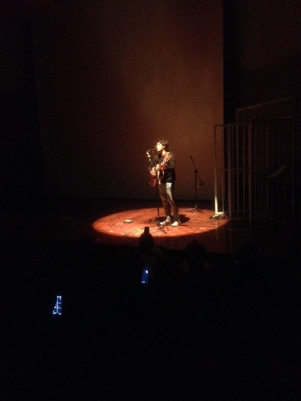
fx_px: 406
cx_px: 150
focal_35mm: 35
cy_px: 200
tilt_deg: -7.8
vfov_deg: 52.6
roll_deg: +3.4
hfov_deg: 40.7
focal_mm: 4.28
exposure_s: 1/15
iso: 800
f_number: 2.4
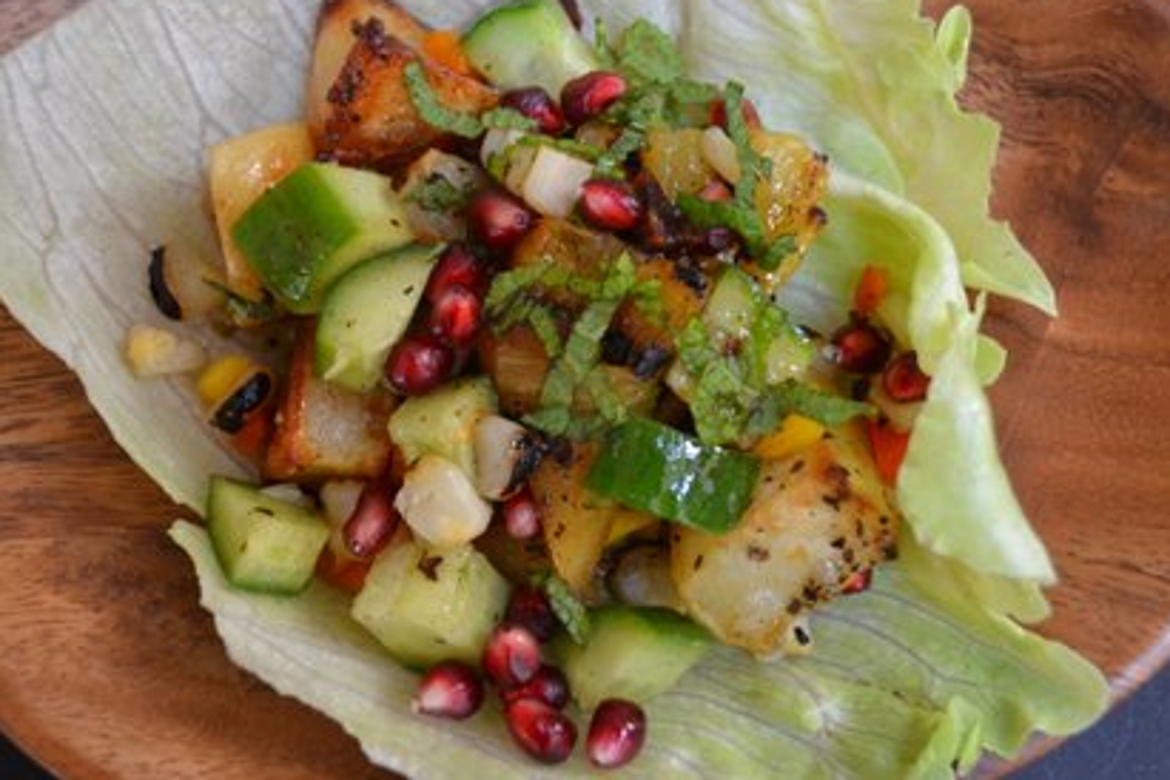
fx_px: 1592
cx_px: 589
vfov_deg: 27.5
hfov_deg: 40.3
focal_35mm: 49
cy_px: 327
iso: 800
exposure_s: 1/40
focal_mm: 28
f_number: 4.5
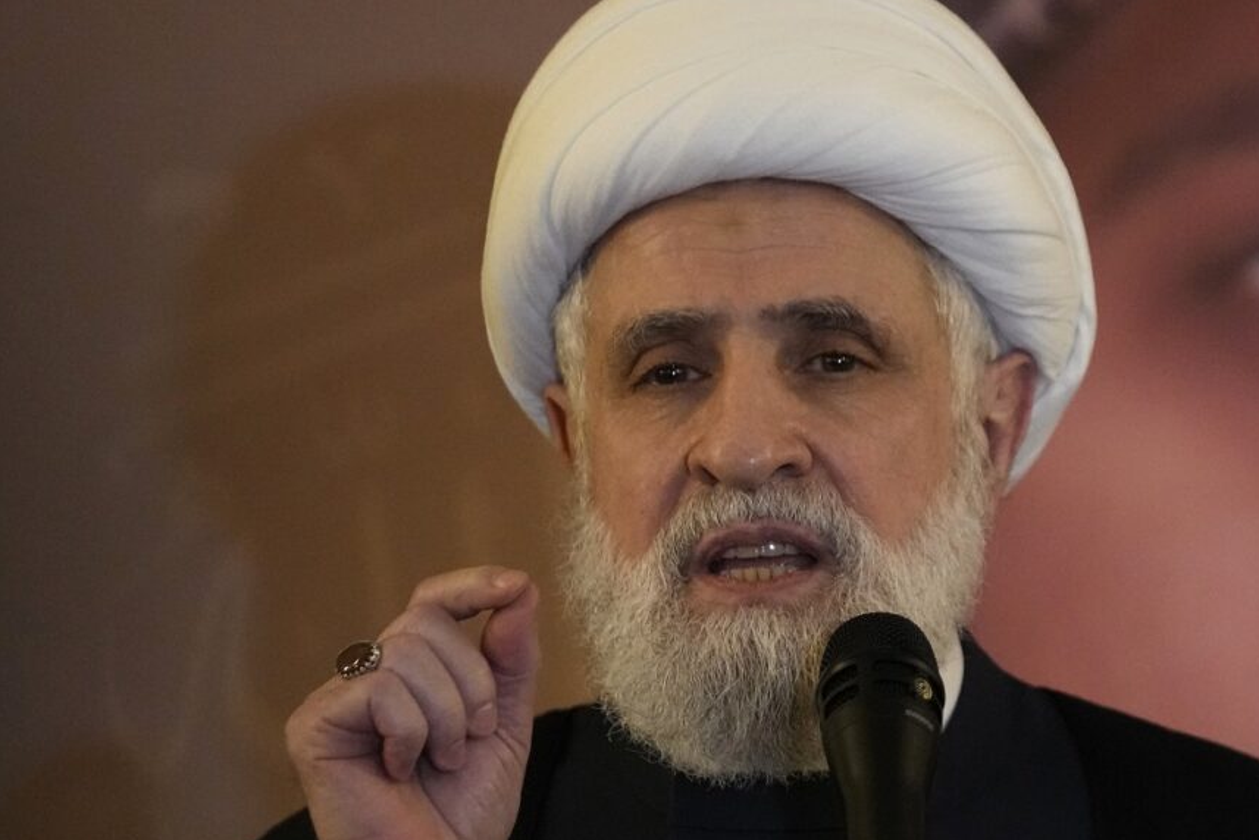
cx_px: 726
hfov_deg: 8.6
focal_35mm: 239
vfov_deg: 5.8
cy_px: 490
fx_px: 8361
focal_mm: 200
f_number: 2.8
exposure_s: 1/320
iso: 5000
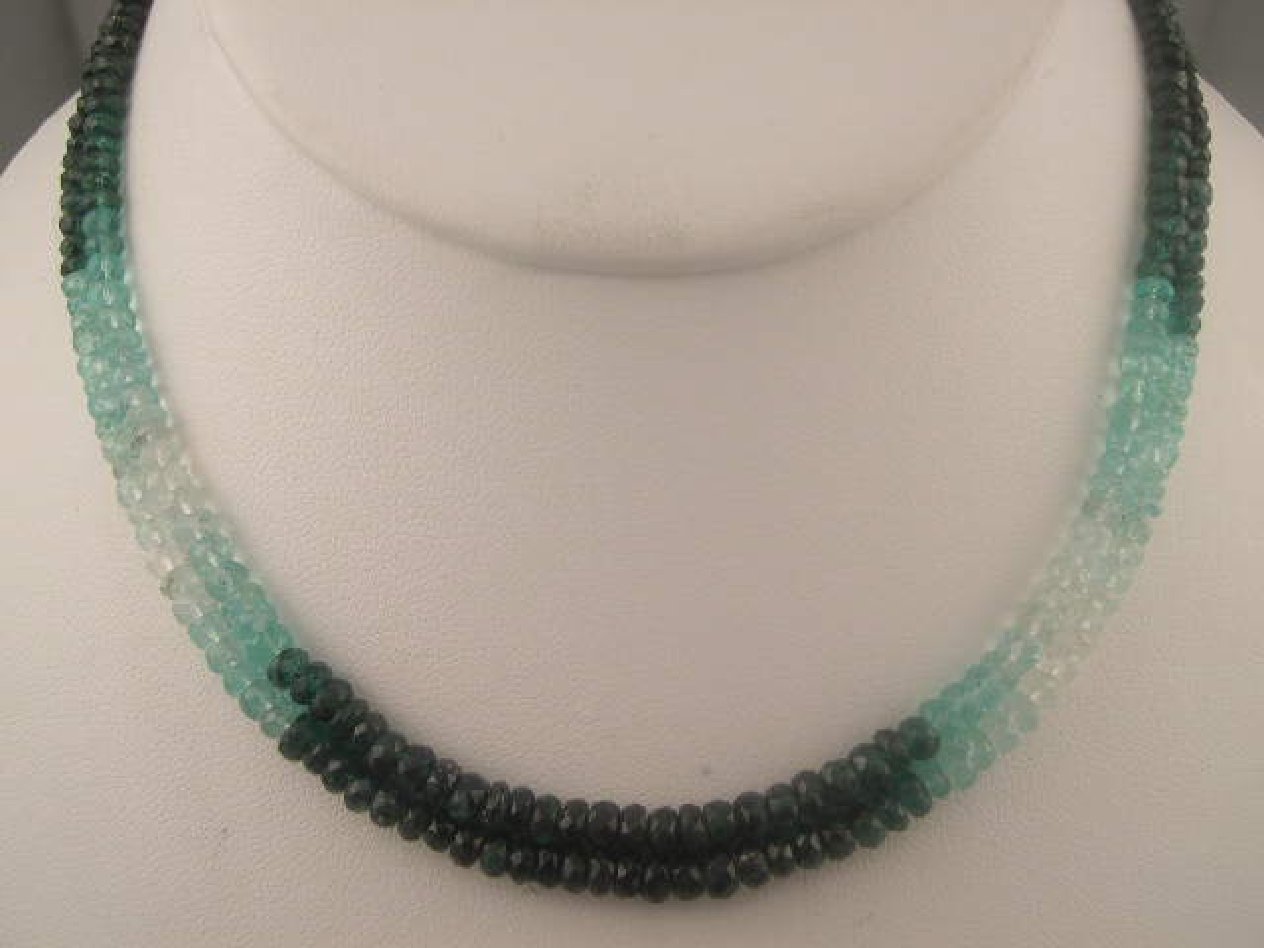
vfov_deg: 37.7
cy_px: 474
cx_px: 632
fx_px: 1388
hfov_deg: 49.0
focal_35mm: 38
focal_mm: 8
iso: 100
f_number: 7.6
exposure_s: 1/179
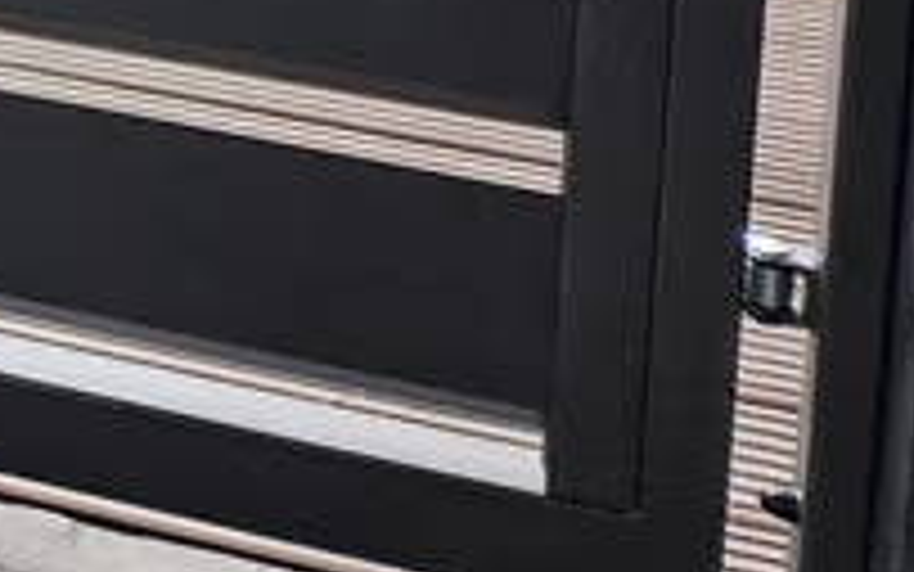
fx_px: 3065
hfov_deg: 13.4
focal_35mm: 123
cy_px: -860
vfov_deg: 9.4
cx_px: -1148
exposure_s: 1/190
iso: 80
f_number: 1.8
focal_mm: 5.4
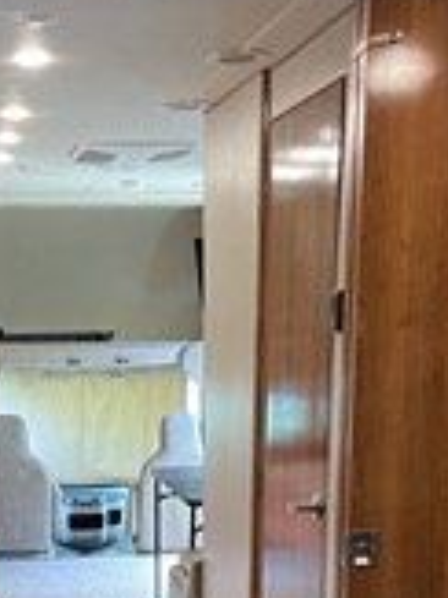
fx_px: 1106
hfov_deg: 22.6
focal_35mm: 64
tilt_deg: -17.7
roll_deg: +1.0
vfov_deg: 28.2
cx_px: 95
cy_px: 620
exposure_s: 1/60
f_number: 1.6
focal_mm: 4.2
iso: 320
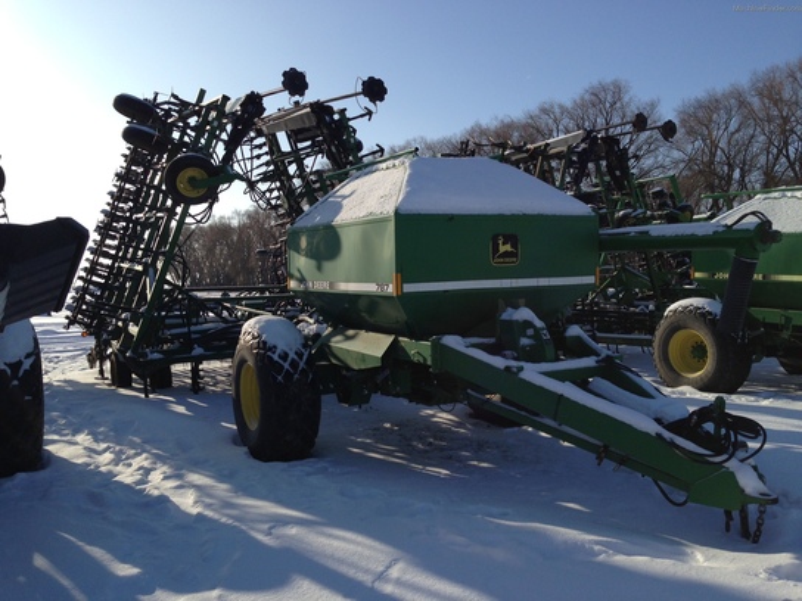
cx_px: 401
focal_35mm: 33
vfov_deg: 42.9
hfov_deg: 55.4
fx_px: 765
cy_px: 300
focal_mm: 4.13
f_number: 2.4
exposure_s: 1/2262
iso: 50
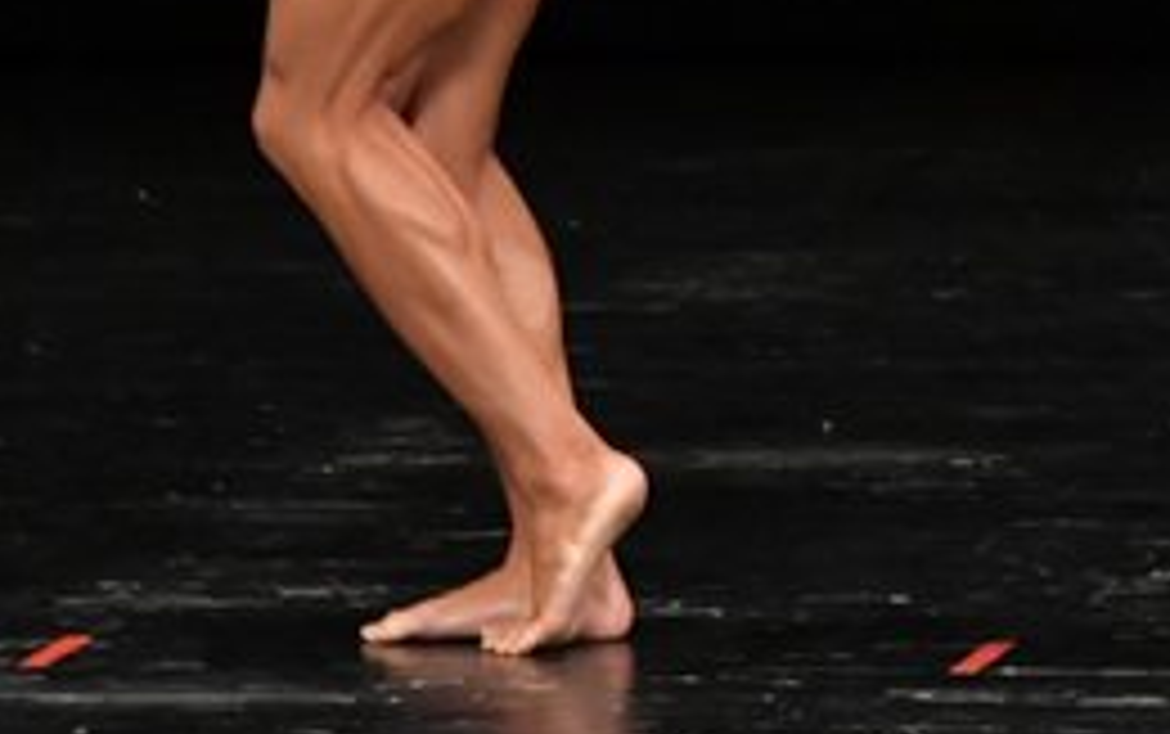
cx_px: 1127
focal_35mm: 773
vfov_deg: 1.7
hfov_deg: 2.7
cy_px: -311
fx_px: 24669
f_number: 5.6
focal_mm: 170
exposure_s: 1/400
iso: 3200
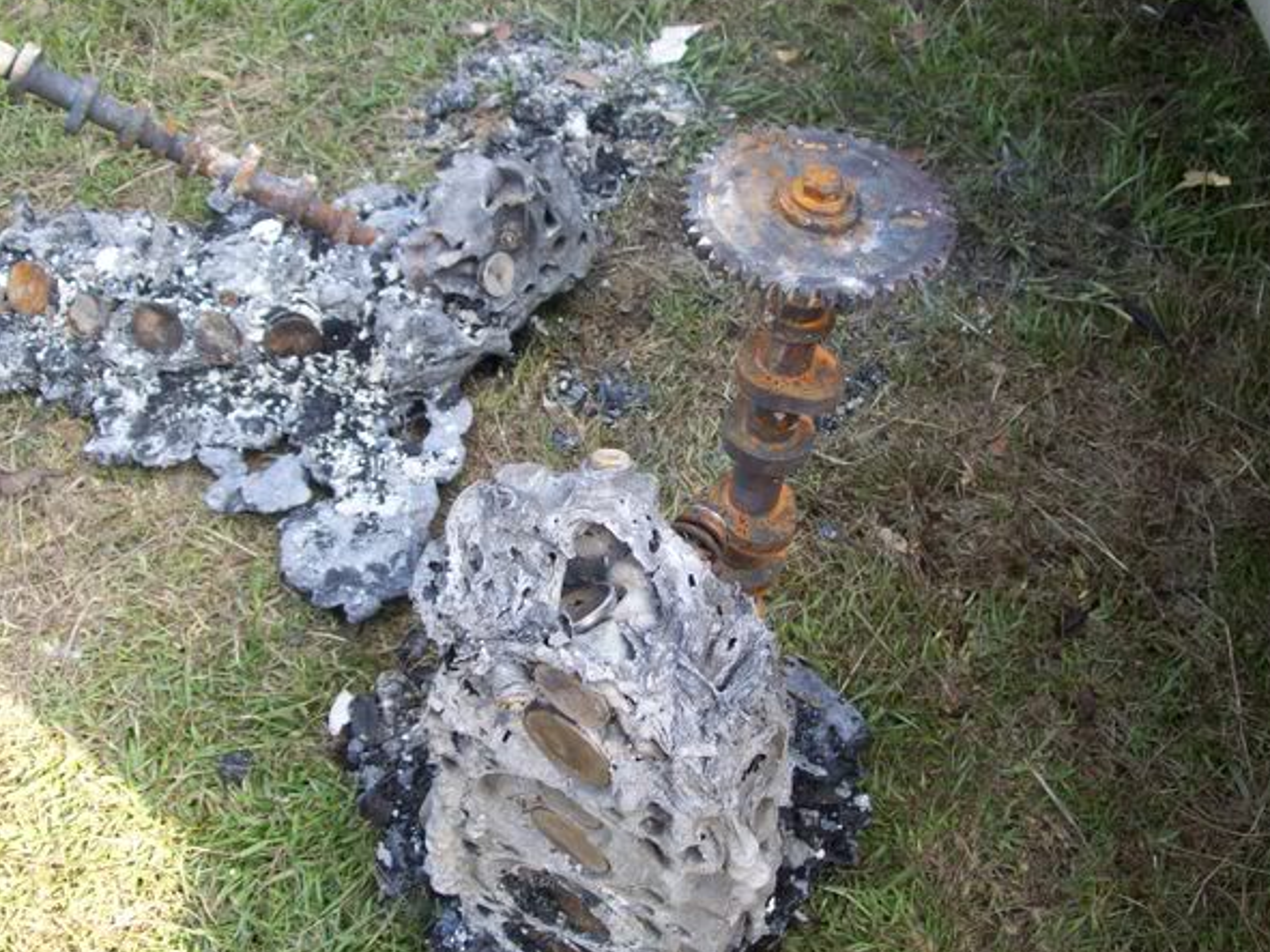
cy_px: 486
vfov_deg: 36.8
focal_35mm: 39
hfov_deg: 47.9
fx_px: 1431
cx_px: 649
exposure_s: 1/163
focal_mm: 6
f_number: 2.7
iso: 80
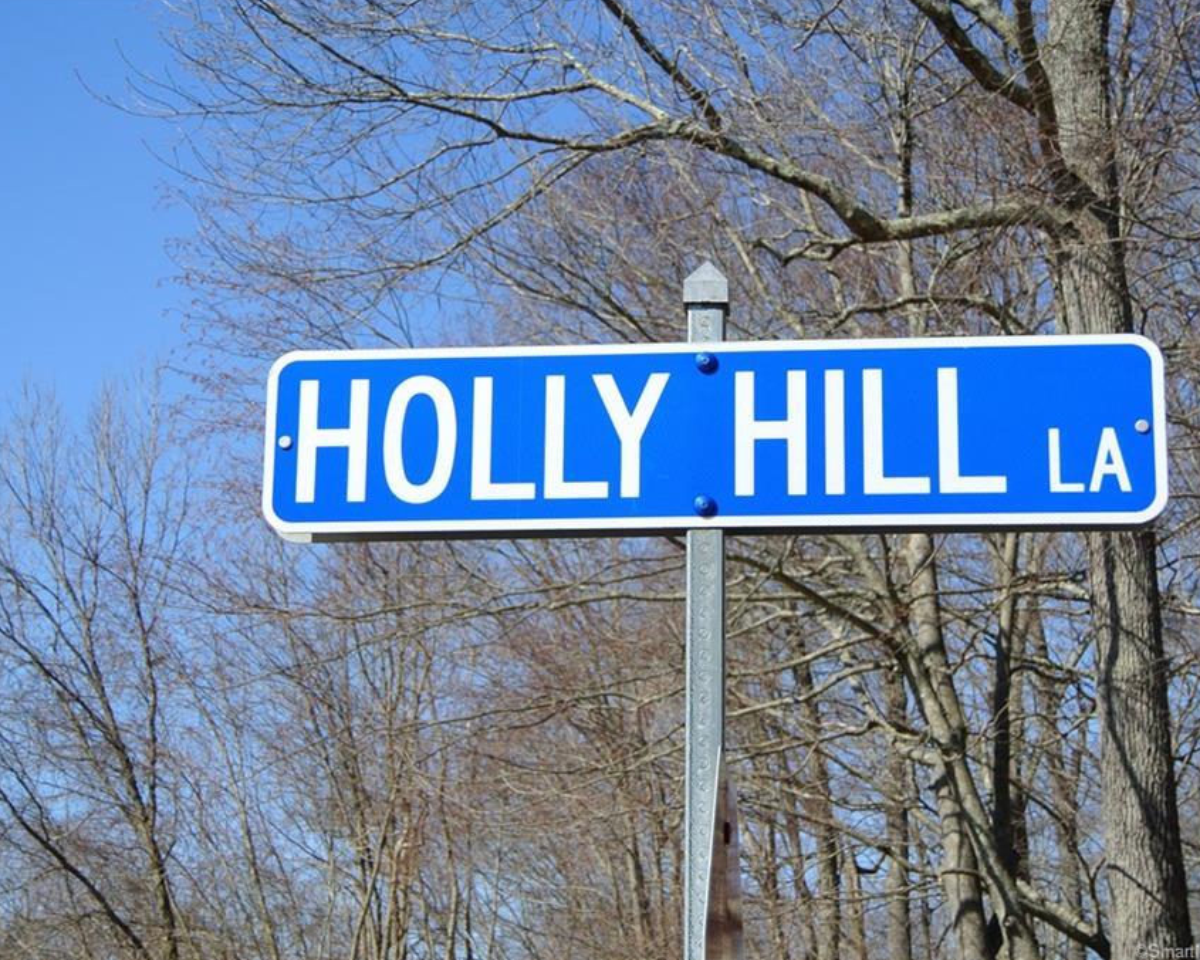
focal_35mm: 74
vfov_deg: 20.7
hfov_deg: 25.7
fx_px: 2628
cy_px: 479
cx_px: 601
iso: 100
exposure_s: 1/400
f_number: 5
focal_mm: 24.2
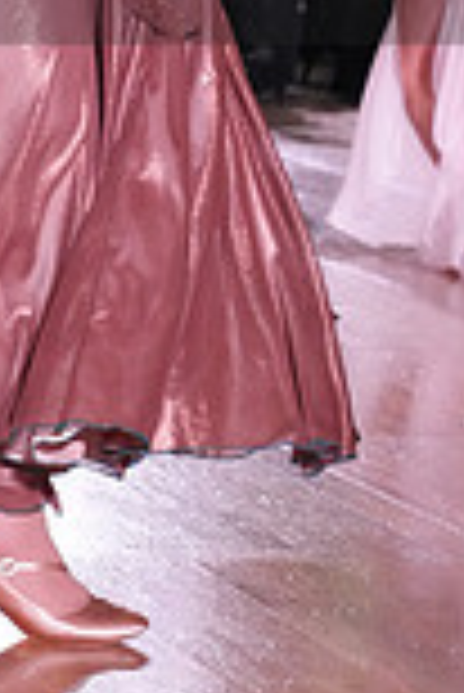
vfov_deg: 10.9
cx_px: 336
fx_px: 3568
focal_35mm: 185
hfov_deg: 7.4
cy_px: -104
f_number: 5.6
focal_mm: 49
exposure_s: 1/320
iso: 5000
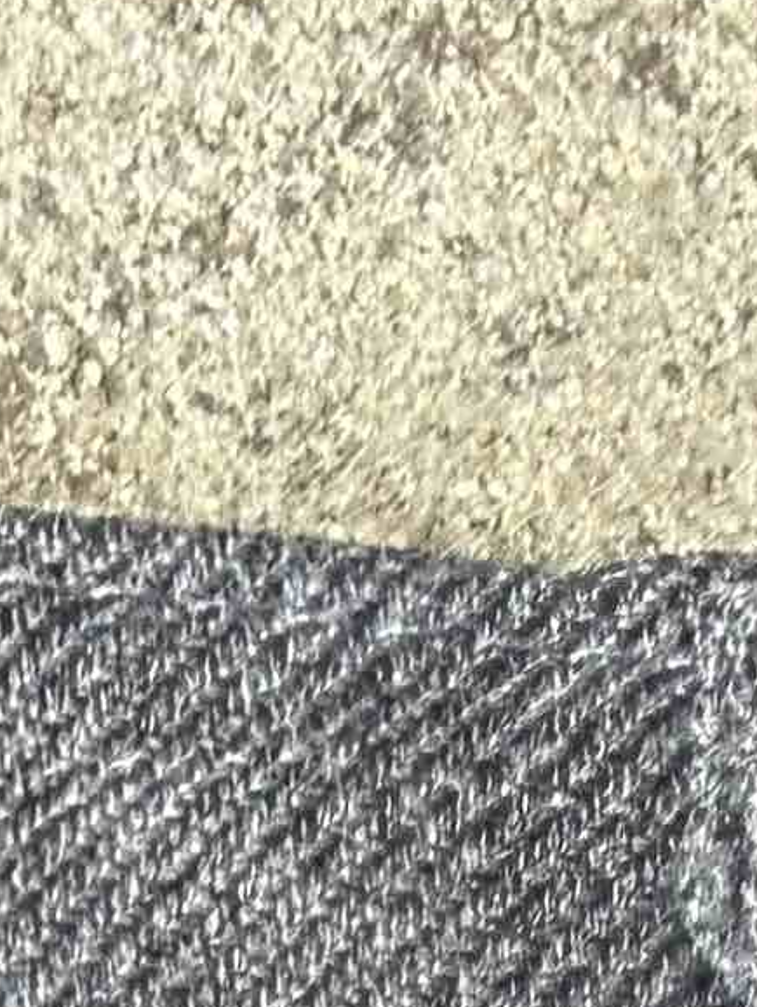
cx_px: 125
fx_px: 4864
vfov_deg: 9.3
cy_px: 3037
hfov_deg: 8.9
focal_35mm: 167
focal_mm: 2.22
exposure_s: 1/99
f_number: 2.2
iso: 64
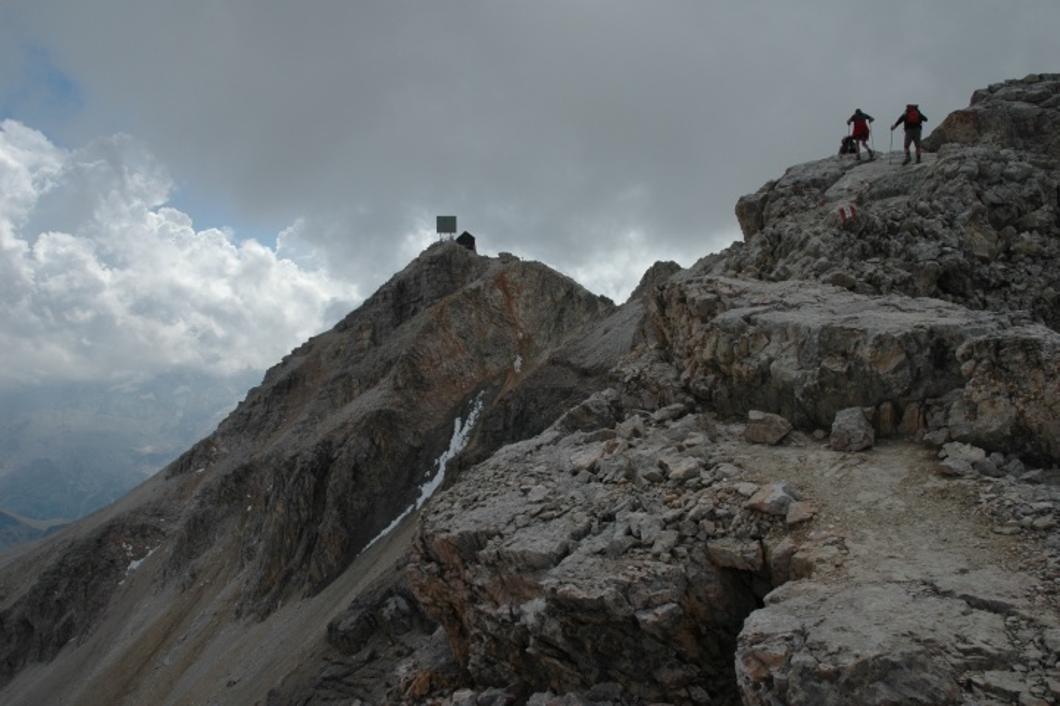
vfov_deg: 47.9
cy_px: 353
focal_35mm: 27
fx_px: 795
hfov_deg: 67.4
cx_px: 530
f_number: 16
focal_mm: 18
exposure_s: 1/250
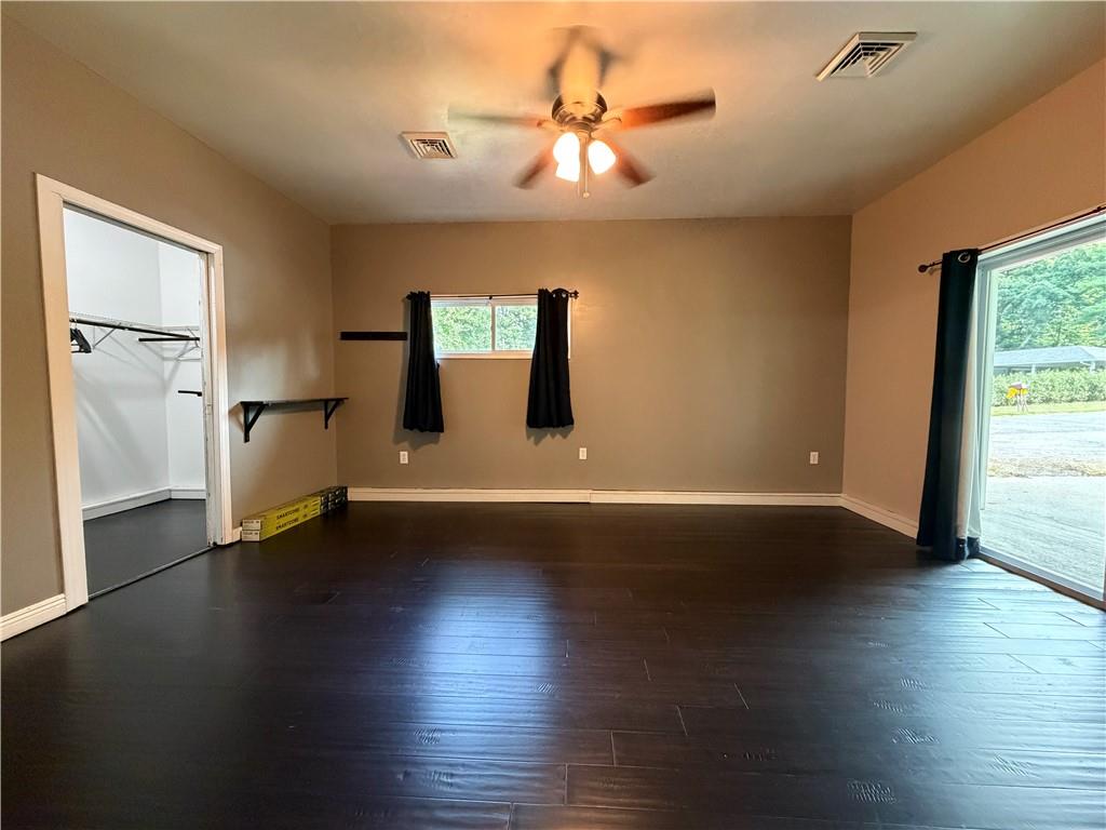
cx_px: 553
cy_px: 415
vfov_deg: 85.7
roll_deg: +0.1
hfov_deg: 102.1
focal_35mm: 14
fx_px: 447
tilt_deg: -3.7
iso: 640
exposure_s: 1/60
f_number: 2.2
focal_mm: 2.22
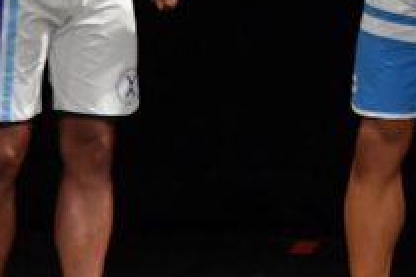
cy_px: -22
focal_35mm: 1170
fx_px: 13509
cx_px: 339
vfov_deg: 1.2
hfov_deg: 1.8
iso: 3200
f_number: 5.6
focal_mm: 210
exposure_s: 1/400
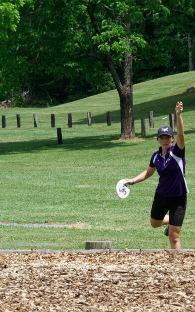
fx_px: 2552
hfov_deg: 4.4
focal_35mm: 300
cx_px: 251
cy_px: 167
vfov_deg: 7.0
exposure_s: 1/2000
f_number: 11
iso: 1600
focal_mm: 120
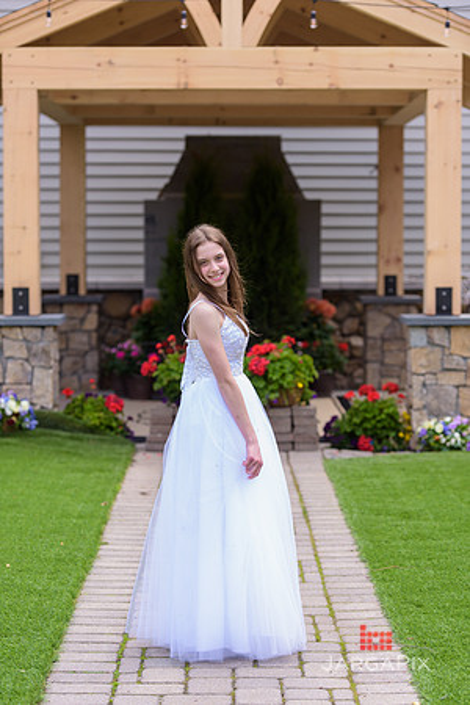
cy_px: 352
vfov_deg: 20.4
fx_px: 1958
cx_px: 235
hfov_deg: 13.7
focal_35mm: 100
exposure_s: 1/500
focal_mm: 100
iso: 200
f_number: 3.2
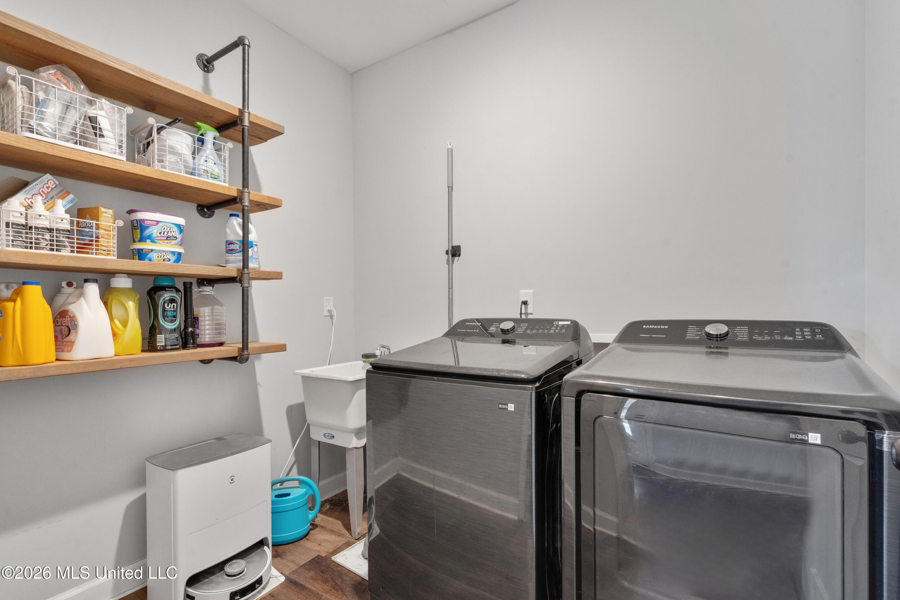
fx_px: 400
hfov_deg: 96.7
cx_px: 450
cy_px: 300
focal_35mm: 16
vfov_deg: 73.7
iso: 800
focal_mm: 16
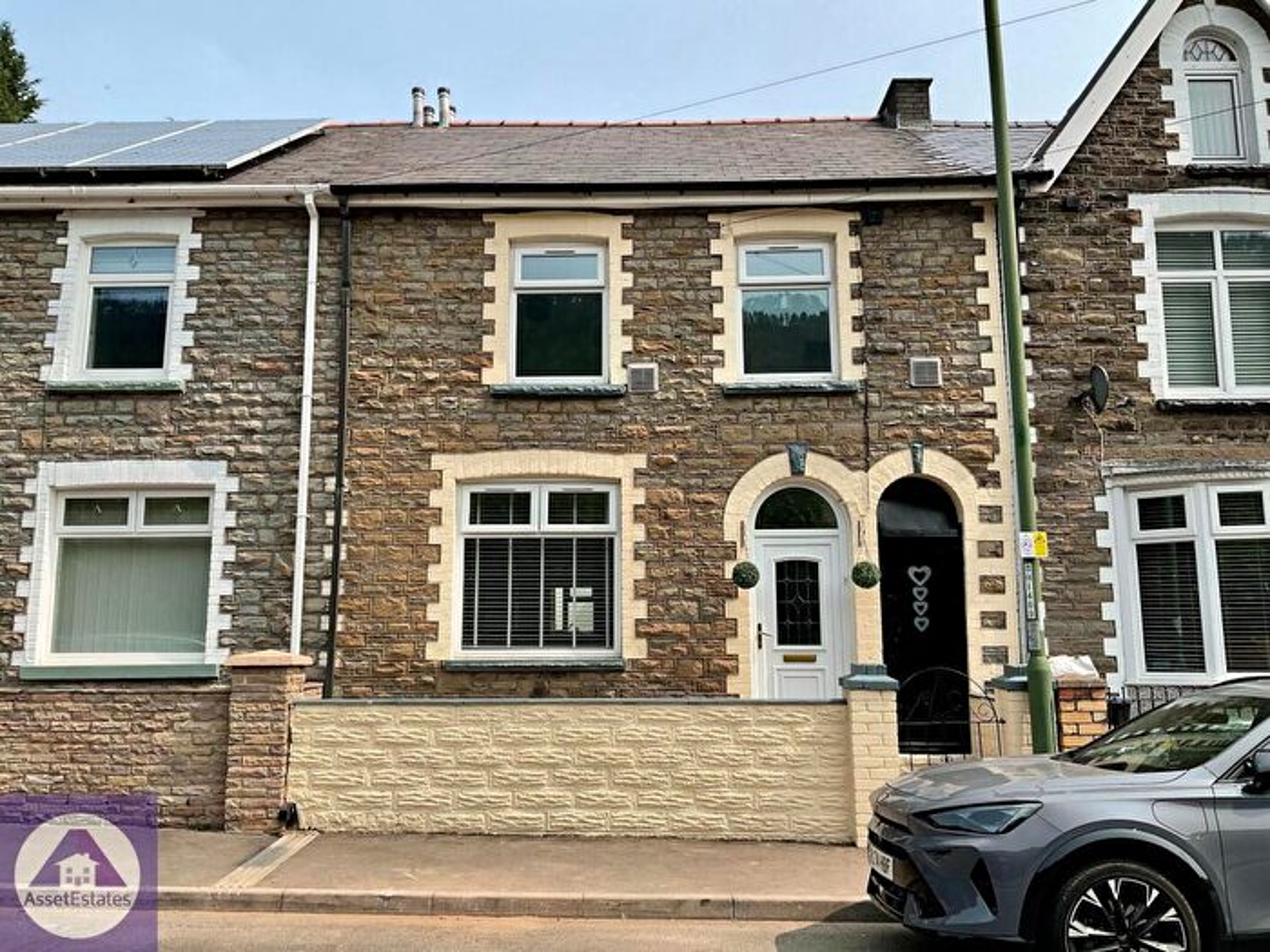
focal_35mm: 29
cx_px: 635
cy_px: 476
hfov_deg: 61.7
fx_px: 1064
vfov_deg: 48.2
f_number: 1.8
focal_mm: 3
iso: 16
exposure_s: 1/1412
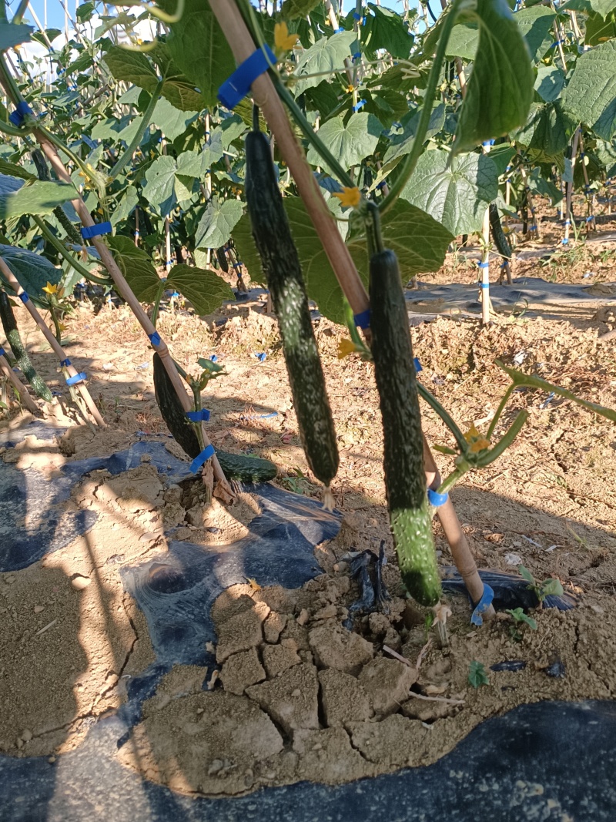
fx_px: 641
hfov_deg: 51.3
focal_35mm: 27
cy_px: 411
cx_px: 308
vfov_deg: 65.3
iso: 100
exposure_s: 1/169
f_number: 1.9
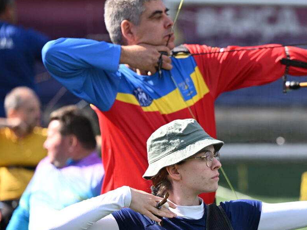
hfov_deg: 8.9
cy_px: 172
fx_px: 1977
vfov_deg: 6.7
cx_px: 260
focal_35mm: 223
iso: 400
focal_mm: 130
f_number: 2.8
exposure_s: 1/2500
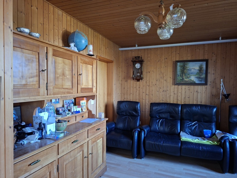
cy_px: 89
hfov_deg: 73.9
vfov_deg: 58.9
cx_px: 118
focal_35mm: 23
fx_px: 157
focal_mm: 5.54
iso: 400
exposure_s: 1/33
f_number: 1.8
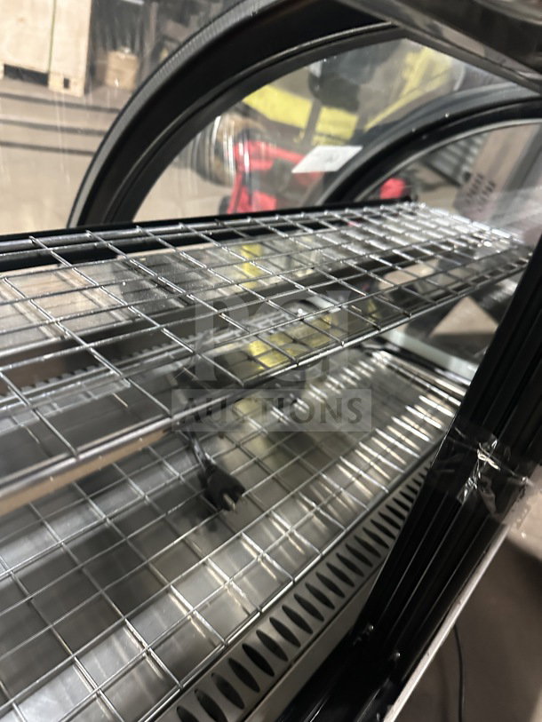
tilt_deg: -32.6
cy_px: 361
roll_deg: -18.1
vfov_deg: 71.6
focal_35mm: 24
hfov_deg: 56.8
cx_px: 271
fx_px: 501
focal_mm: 6.86
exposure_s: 1/40
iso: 1000
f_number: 1.78
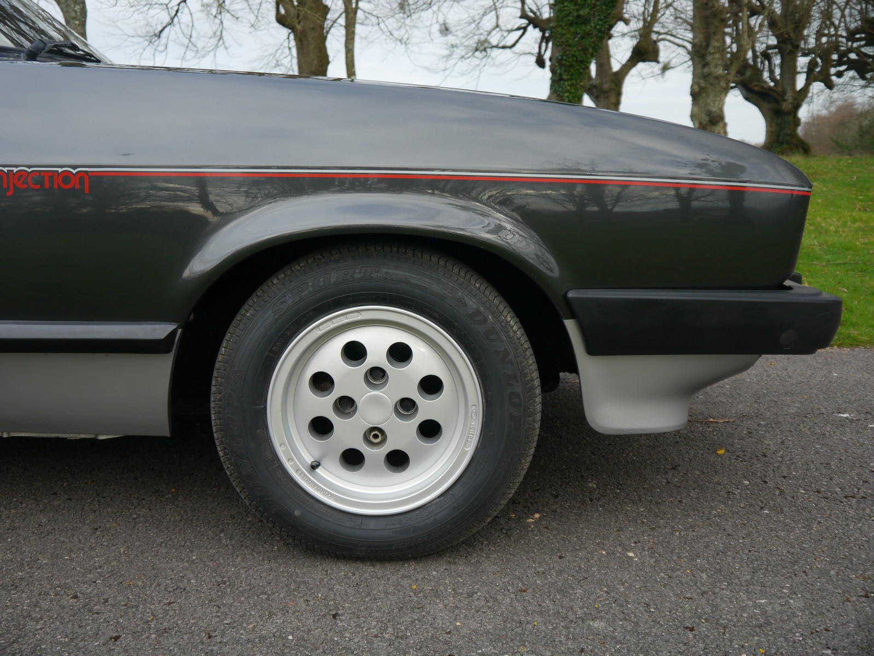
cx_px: 437
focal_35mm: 40
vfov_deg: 36.0
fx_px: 1010
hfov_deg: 46.8
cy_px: 328
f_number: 4.2
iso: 160
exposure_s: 1/60
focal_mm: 20
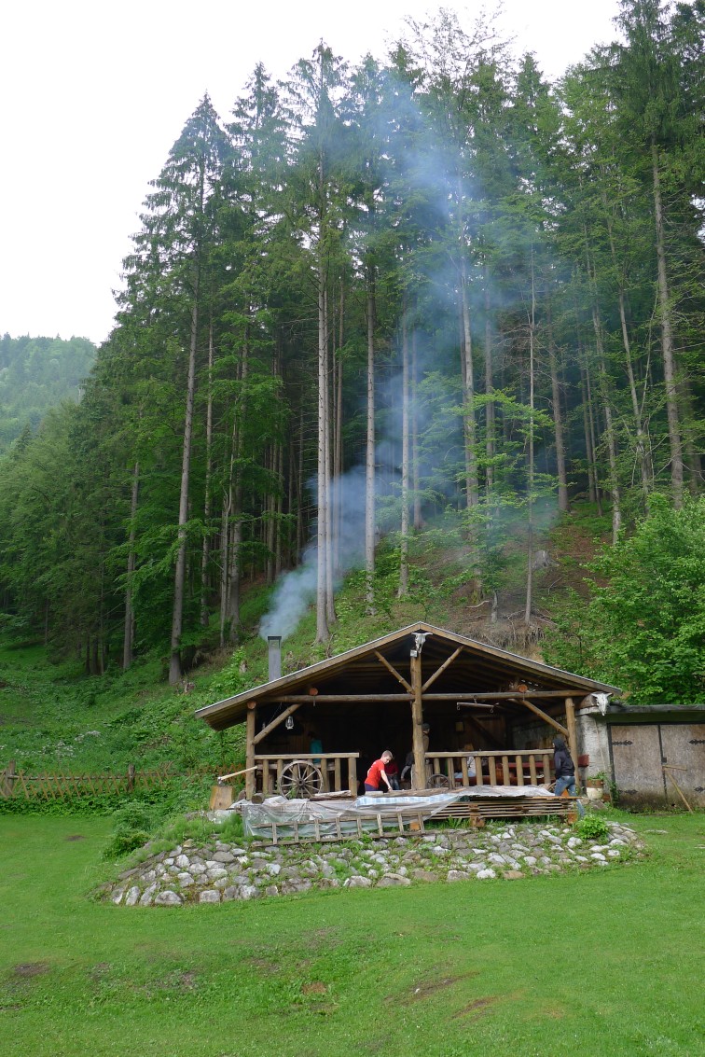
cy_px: 528
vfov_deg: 61.9
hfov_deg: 43.6
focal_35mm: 30
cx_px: 352
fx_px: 881
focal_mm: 6.4
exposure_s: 1/125
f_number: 2.8
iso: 80
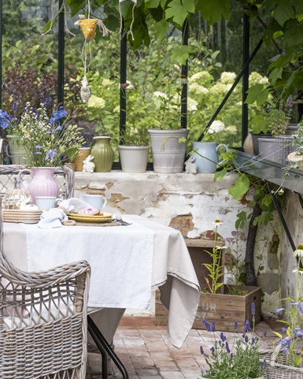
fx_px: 1300
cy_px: 144
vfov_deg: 16.5
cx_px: 138
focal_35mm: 116
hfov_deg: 13.3
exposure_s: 1/640
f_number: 5.6
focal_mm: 70
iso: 200
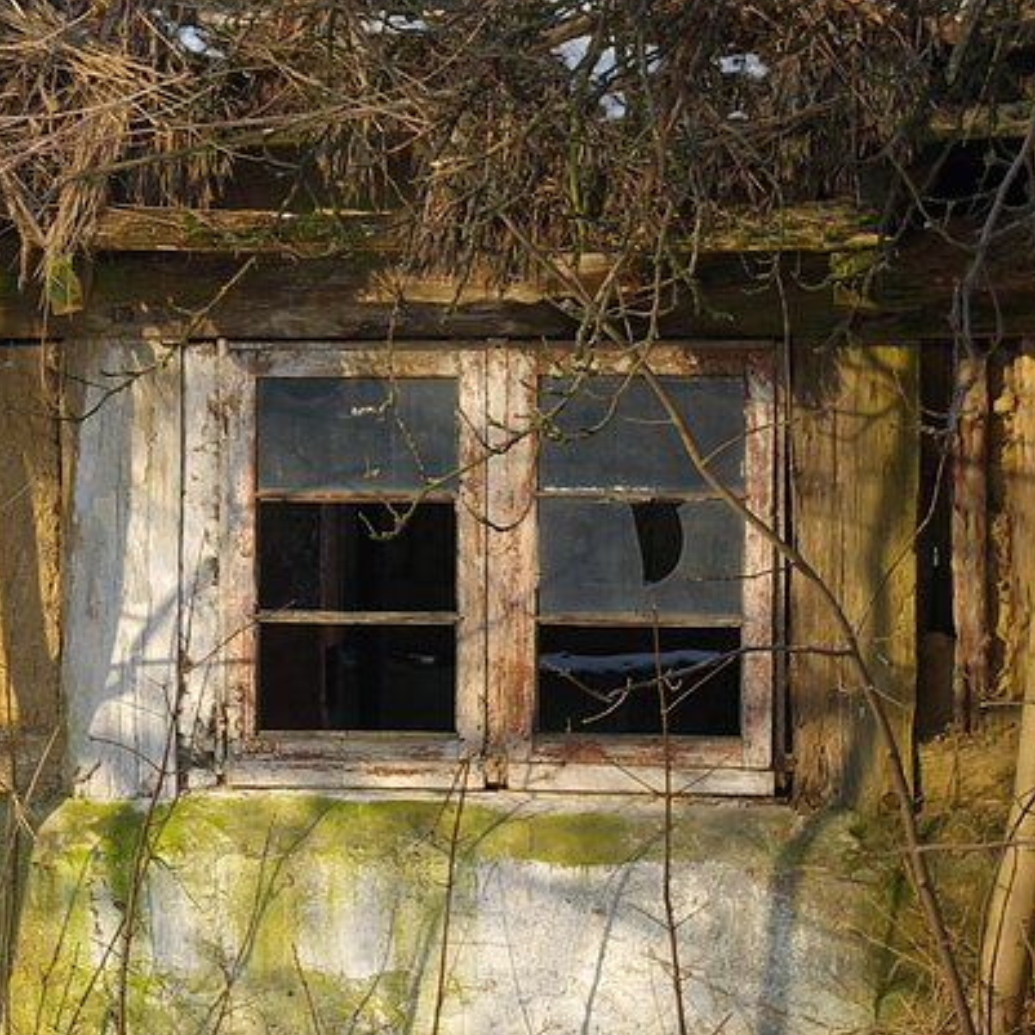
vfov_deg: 9.8
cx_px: -248
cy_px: 390
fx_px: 6058
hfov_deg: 9.6
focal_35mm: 179
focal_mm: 55
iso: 200
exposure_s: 1/125
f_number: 6.7
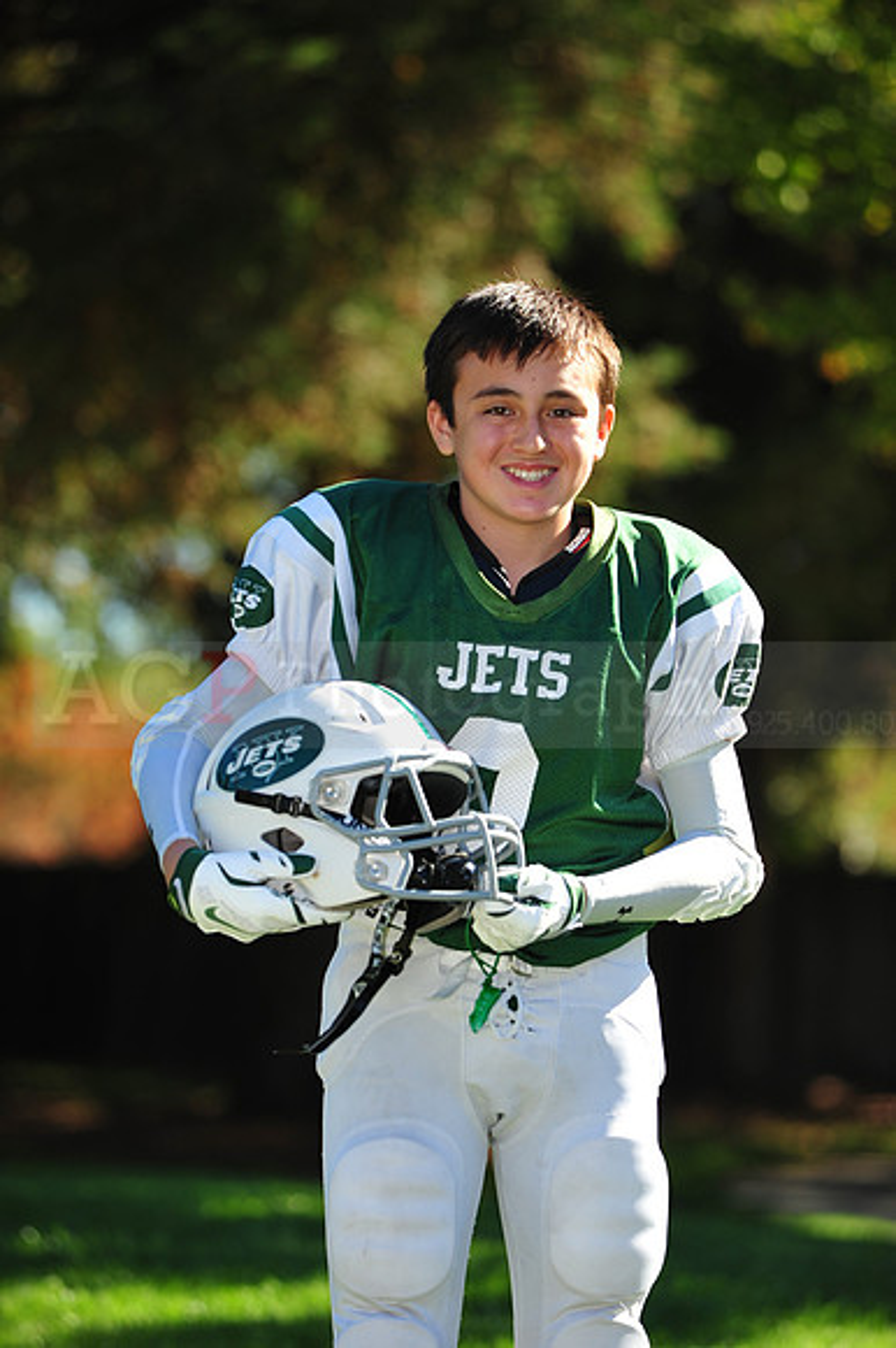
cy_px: 674
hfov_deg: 7.4
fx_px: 6914
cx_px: 448
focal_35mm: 185
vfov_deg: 11.1
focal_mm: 185
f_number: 4.5
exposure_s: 1/1250
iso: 400
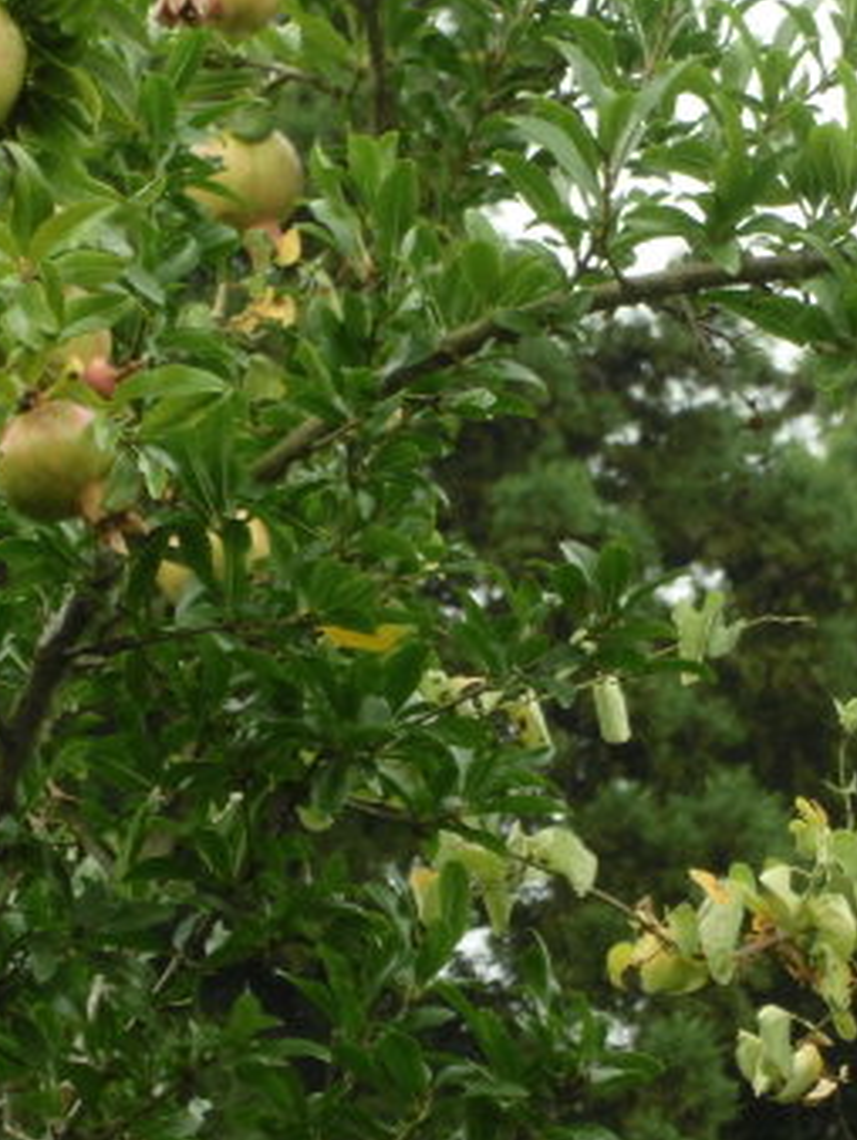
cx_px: 331
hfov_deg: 5.0
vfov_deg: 6.7
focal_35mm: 295
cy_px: 364
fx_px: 9726
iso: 100
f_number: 6.5
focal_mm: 27.6
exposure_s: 1/100
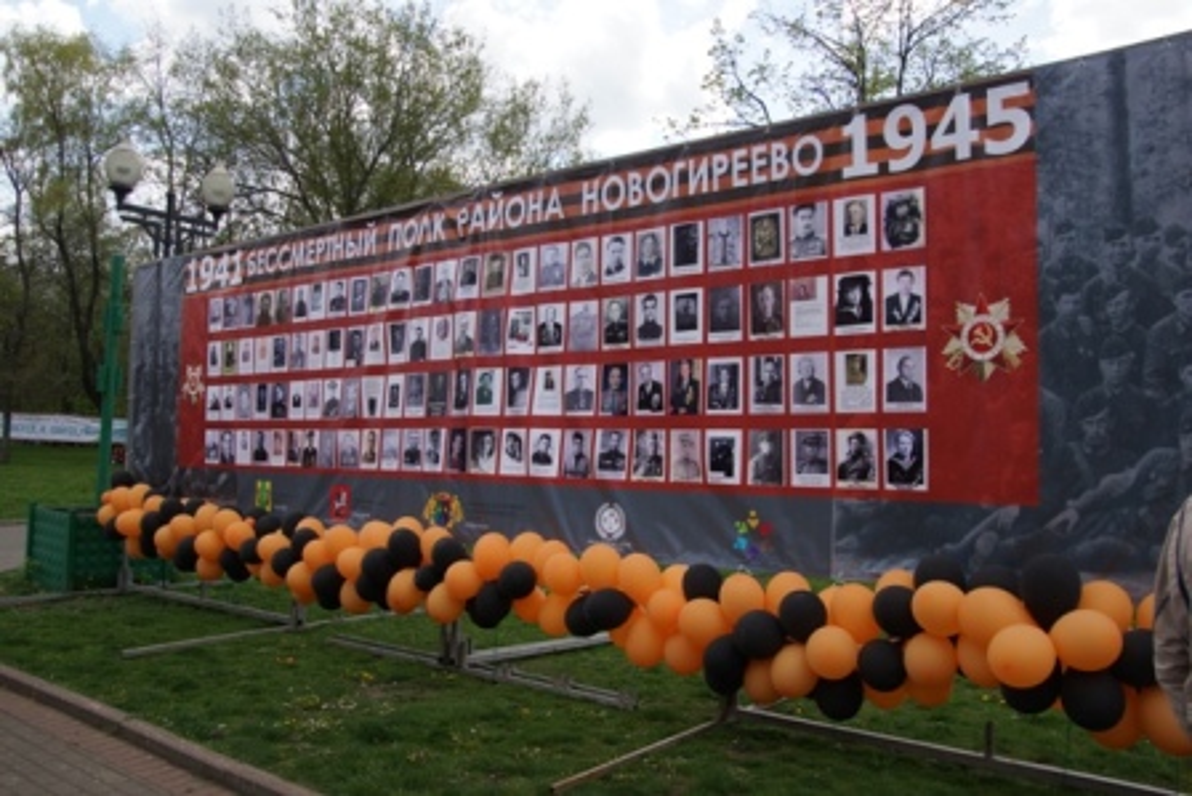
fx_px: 994
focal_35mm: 30
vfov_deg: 43.6
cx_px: 596
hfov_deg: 61.9
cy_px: 398
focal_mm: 20
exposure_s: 1/320
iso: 250
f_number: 8
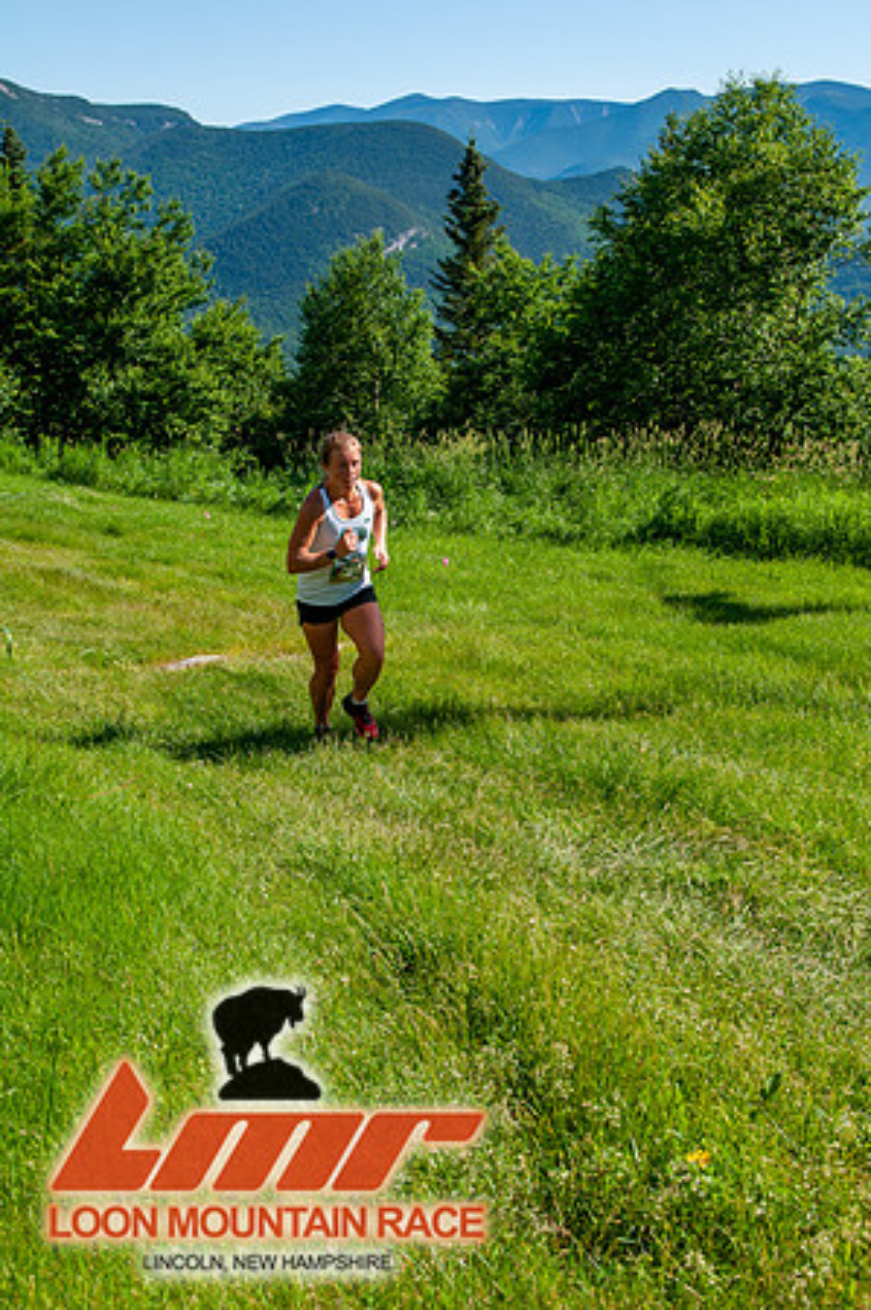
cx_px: 436
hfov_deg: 26.4
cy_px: 655
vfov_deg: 38.9
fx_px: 1855
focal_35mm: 51
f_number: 8
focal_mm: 34
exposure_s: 1/400
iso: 200
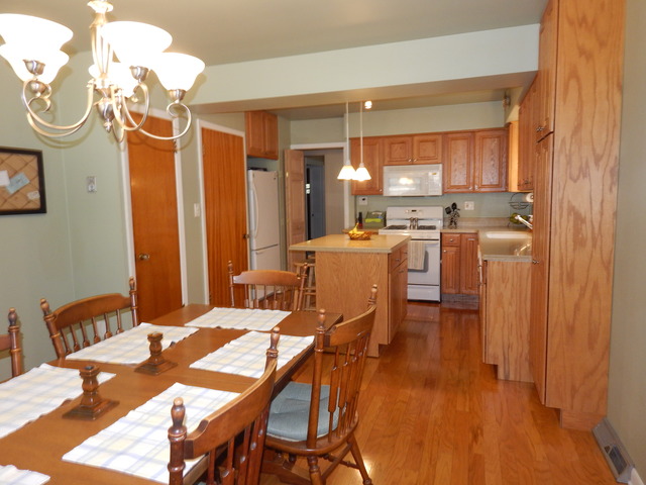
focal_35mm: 22
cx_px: 323
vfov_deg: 61.1
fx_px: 411
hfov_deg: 76.4
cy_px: 242
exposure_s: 1/30
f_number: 3
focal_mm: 4
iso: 200
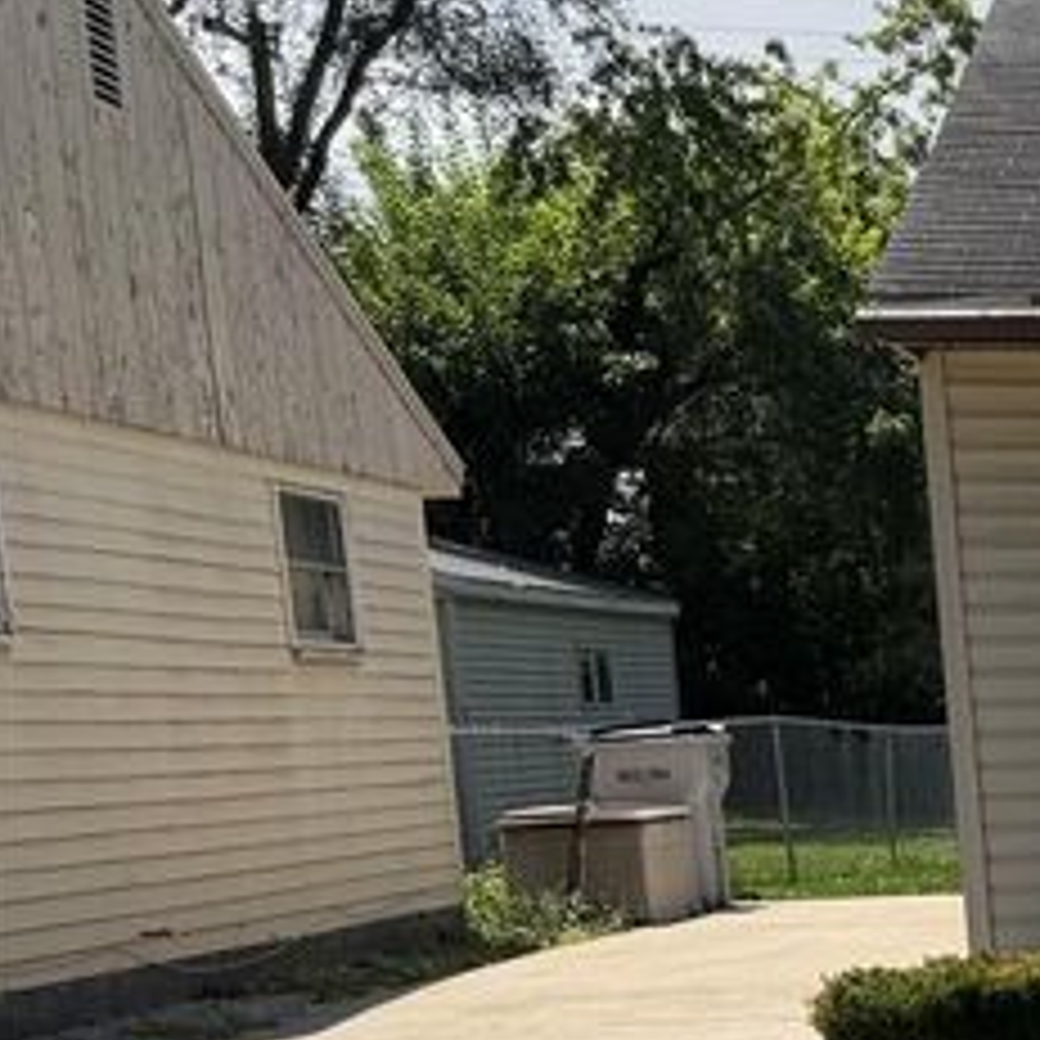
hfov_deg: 14.3
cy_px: 1220
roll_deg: +2.3
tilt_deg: -9.9
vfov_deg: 17.7
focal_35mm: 94
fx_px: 3195
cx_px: 2292
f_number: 1.78
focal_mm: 6.76
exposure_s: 1/6173
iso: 80
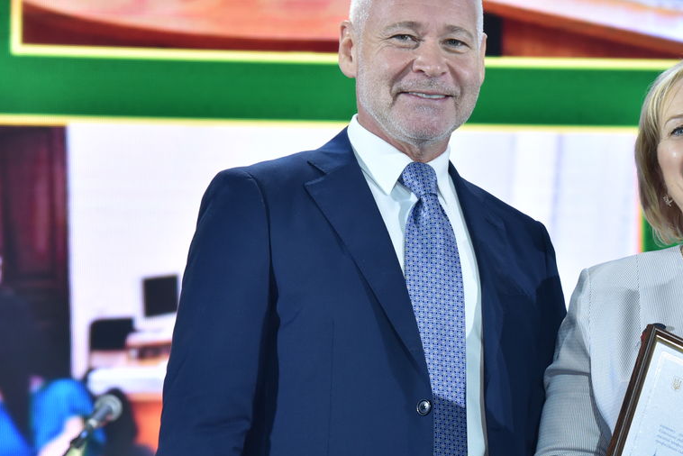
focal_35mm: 170
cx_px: 629
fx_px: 3226
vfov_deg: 8.1
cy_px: 248
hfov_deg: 12.0
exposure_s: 1/200
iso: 1250
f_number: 5
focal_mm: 92
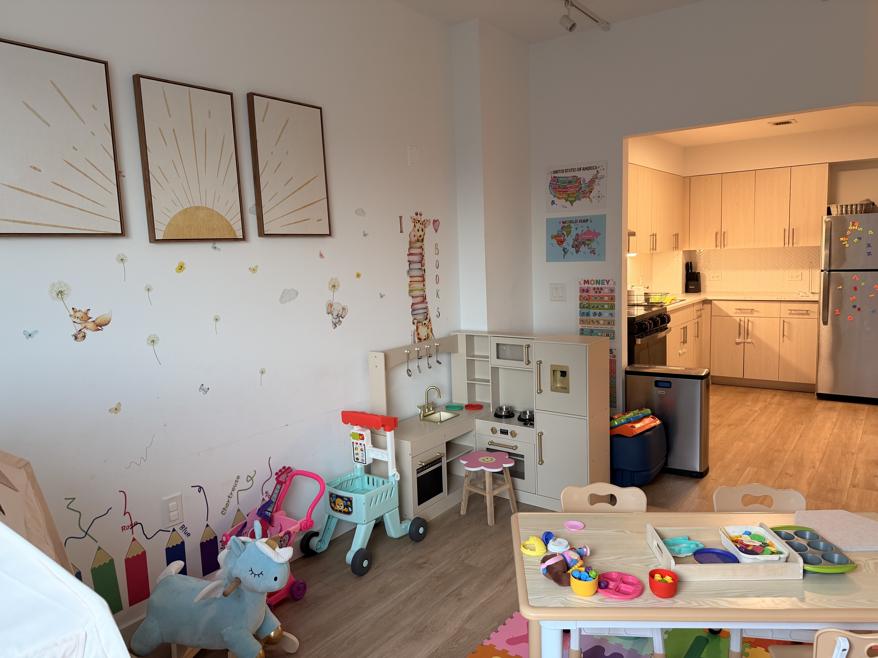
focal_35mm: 24
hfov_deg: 71.6
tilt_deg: -7.2
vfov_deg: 56.8
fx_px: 609
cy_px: 329
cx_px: 439
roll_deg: +2.8
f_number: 1.78
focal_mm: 6.76
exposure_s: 1/60
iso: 160
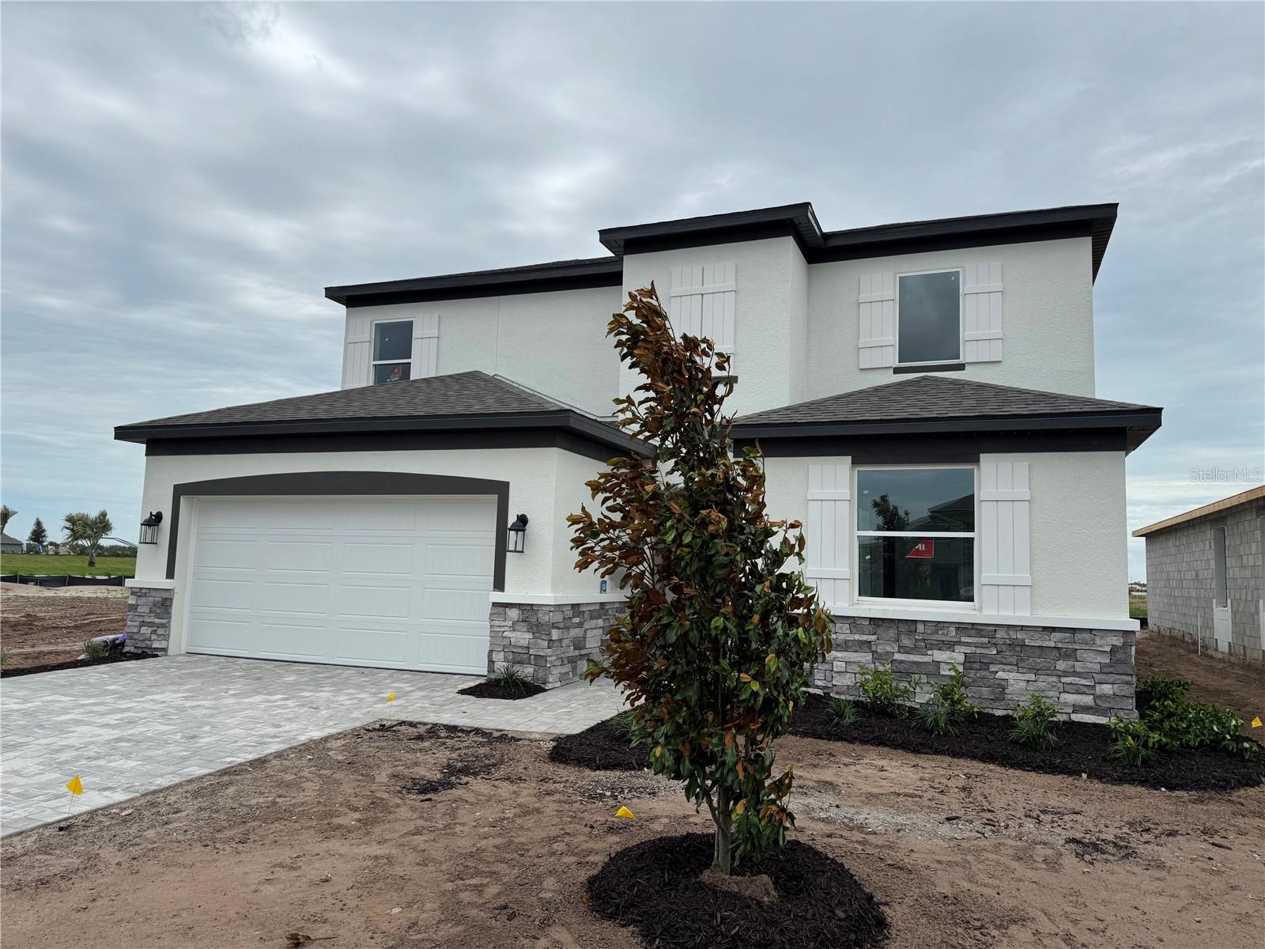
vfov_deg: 56.8
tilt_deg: +6.2
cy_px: 474
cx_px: 632
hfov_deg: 71.6
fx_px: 877
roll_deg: -2.1
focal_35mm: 24
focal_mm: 6.76
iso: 80
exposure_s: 1/5814
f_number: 1.78
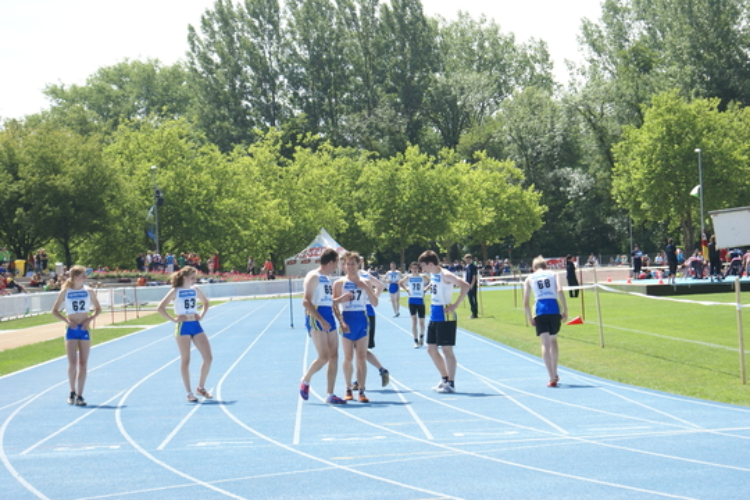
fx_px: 2187
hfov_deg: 19.5
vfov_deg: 13.0
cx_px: 375
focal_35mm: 105
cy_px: 250
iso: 100
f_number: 6.3
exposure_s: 1/250
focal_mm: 70
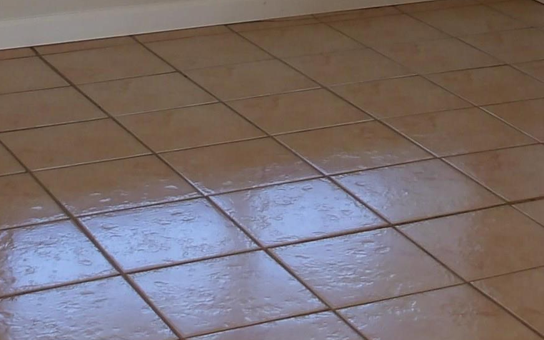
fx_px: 1498
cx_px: 424
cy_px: -364
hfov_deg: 20.4
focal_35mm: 101
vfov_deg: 11.5
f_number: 3
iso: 101
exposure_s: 1/30
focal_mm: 4.9
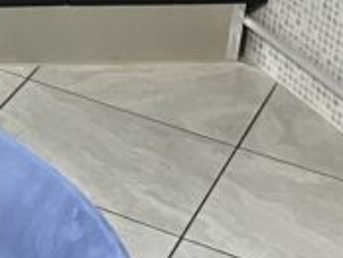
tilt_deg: -10.8
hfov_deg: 10.2
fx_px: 1518
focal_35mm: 153
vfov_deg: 8.6
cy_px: -423
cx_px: -615
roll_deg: -0.4
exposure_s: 1/50
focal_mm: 5.1
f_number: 1.6
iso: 200
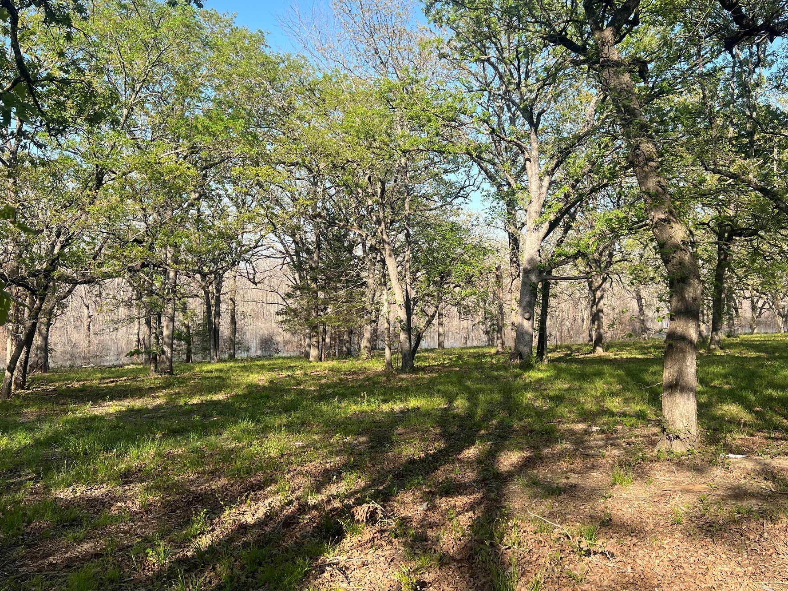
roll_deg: +0.2
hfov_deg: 59.9
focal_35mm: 30
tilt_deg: +0.2
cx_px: 416
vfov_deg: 46.8
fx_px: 683
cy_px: 278
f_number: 1.5
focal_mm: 5.7
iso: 50
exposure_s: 1/1412
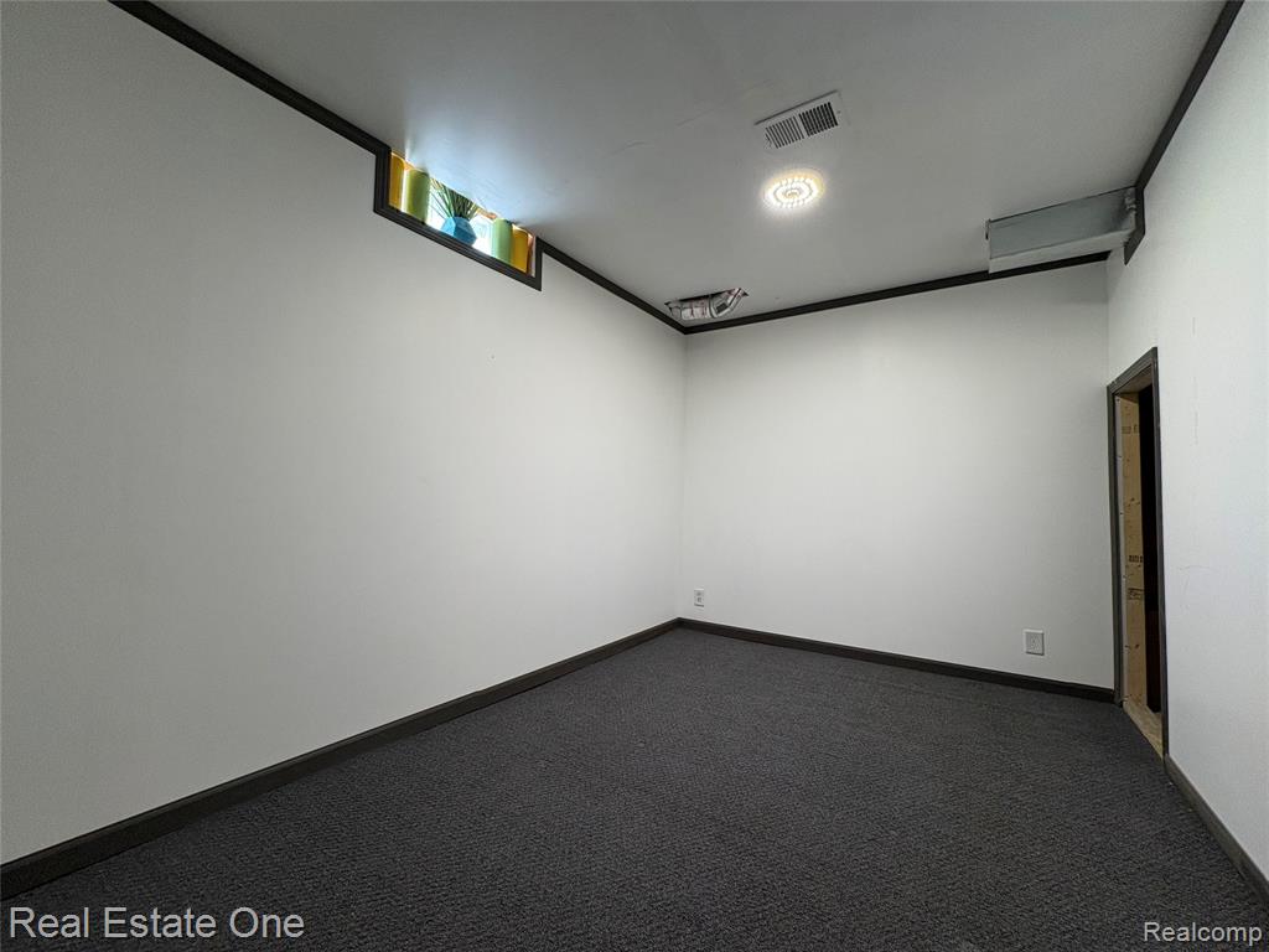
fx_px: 513
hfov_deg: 102.1
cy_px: 476
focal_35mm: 14
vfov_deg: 85.7
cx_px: 634
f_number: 2.2
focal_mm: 2.22
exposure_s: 1/60
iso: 125
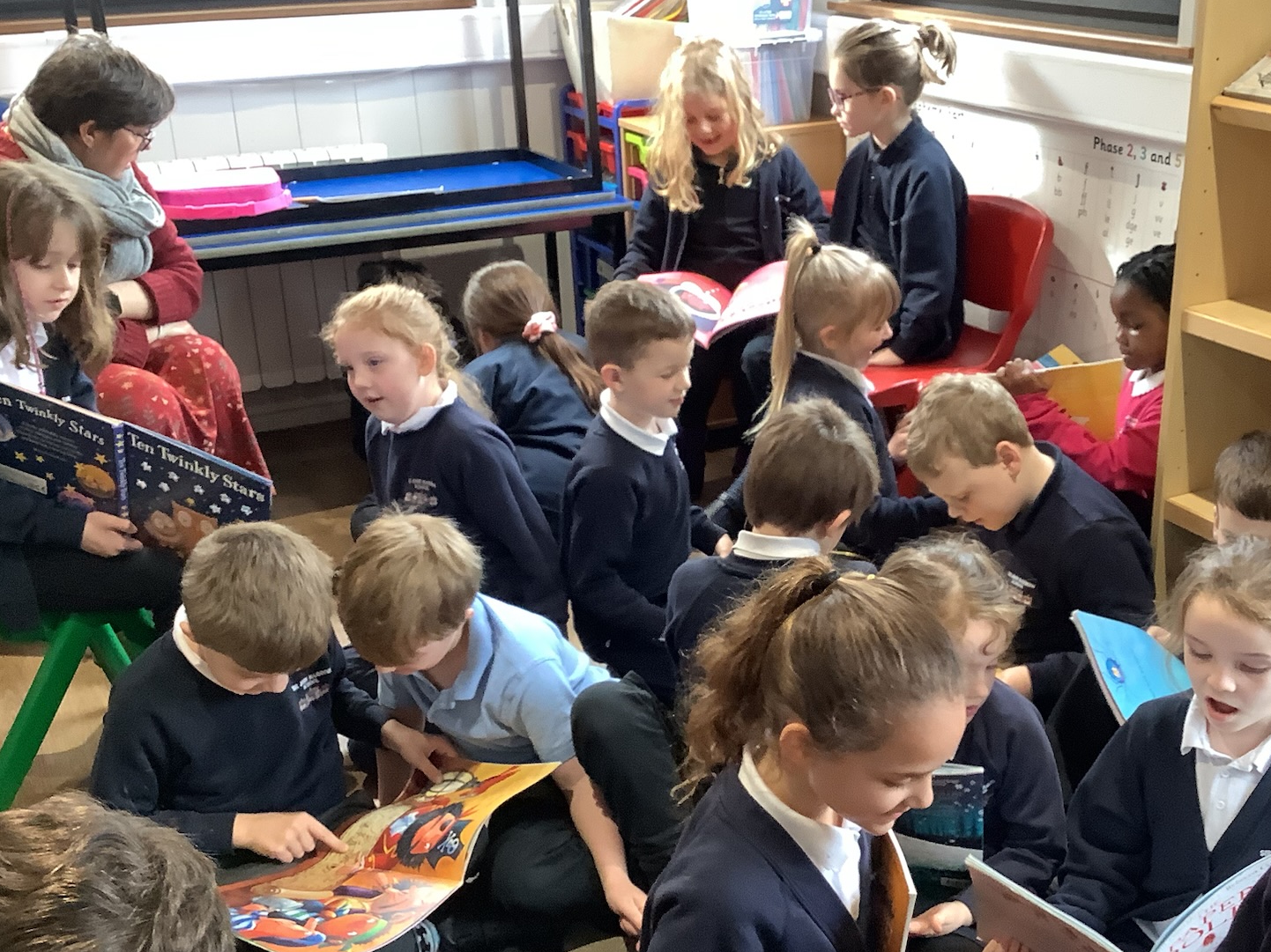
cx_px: 754
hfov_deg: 43.7
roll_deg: +2.6
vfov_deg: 33.6
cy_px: 532
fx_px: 1579
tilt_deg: -23.7
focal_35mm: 43
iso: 200
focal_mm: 3.3
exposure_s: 1/50
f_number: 2.4
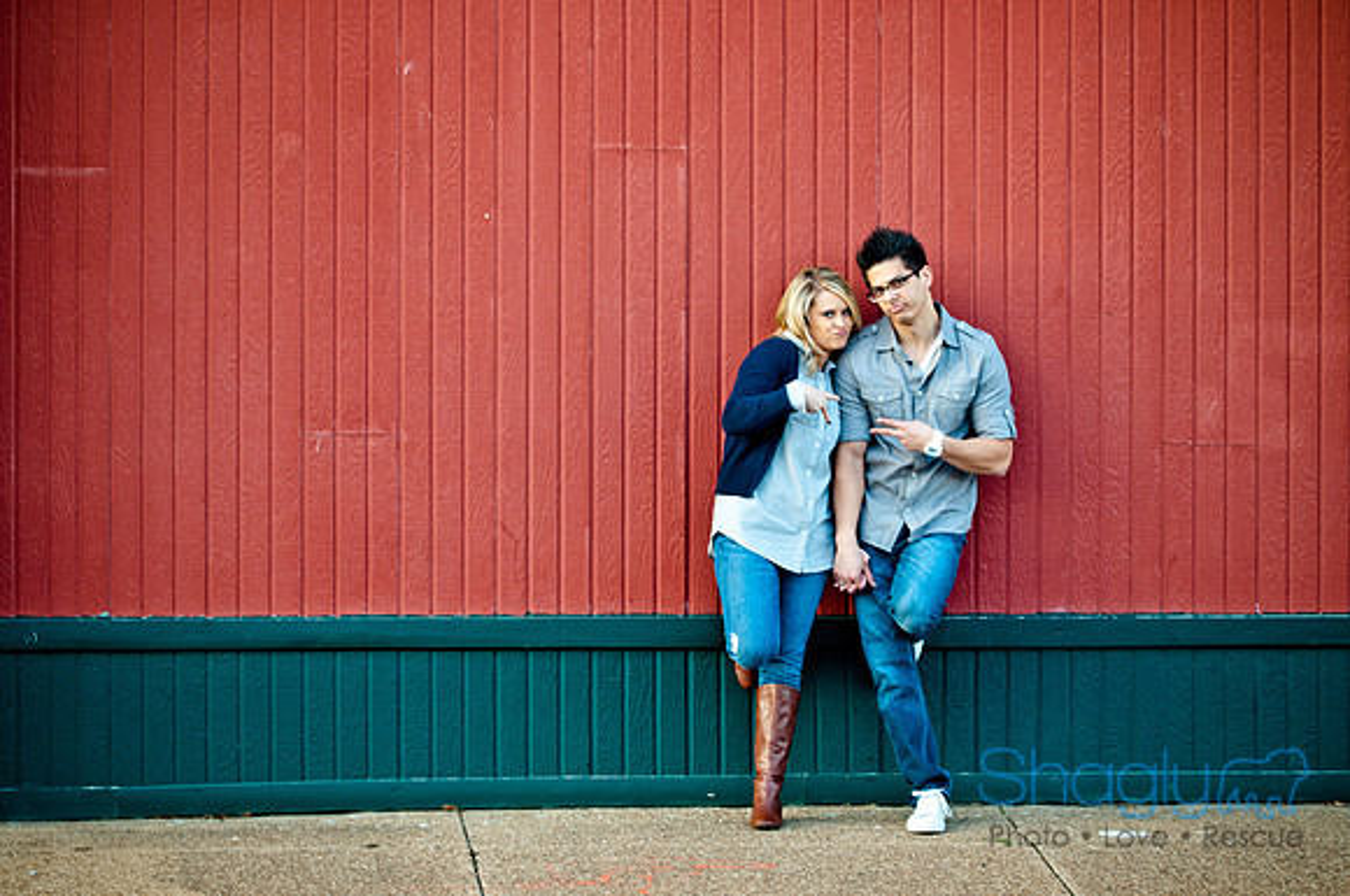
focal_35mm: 158
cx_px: 675
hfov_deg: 13.1
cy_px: 448
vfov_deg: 8.7
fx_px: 5898
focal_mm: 105
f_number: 4
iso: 400
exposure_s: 1/160
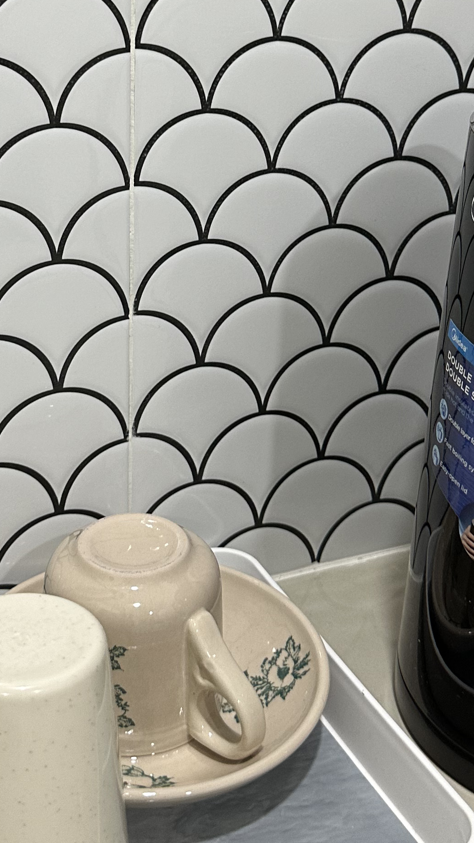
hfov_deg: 21.0
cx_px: 188
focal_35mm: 57
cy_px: 221
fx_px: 1274
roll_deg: -1.5
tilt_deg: -16.9
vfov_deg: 35.9
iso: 200
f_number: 1.78
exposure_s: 1/50
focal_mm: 6.86
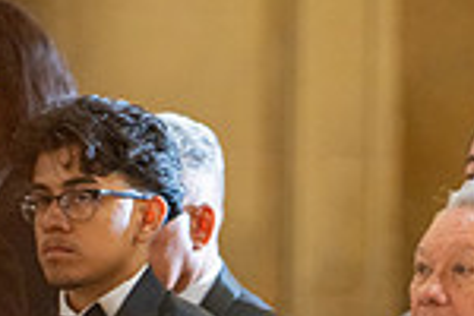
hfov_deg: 2.7
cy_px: 555
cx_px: 316
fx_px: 10151
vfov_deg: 1.8
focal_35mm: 771
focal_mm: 200
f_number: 2.8
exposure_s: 1/100
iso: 1000
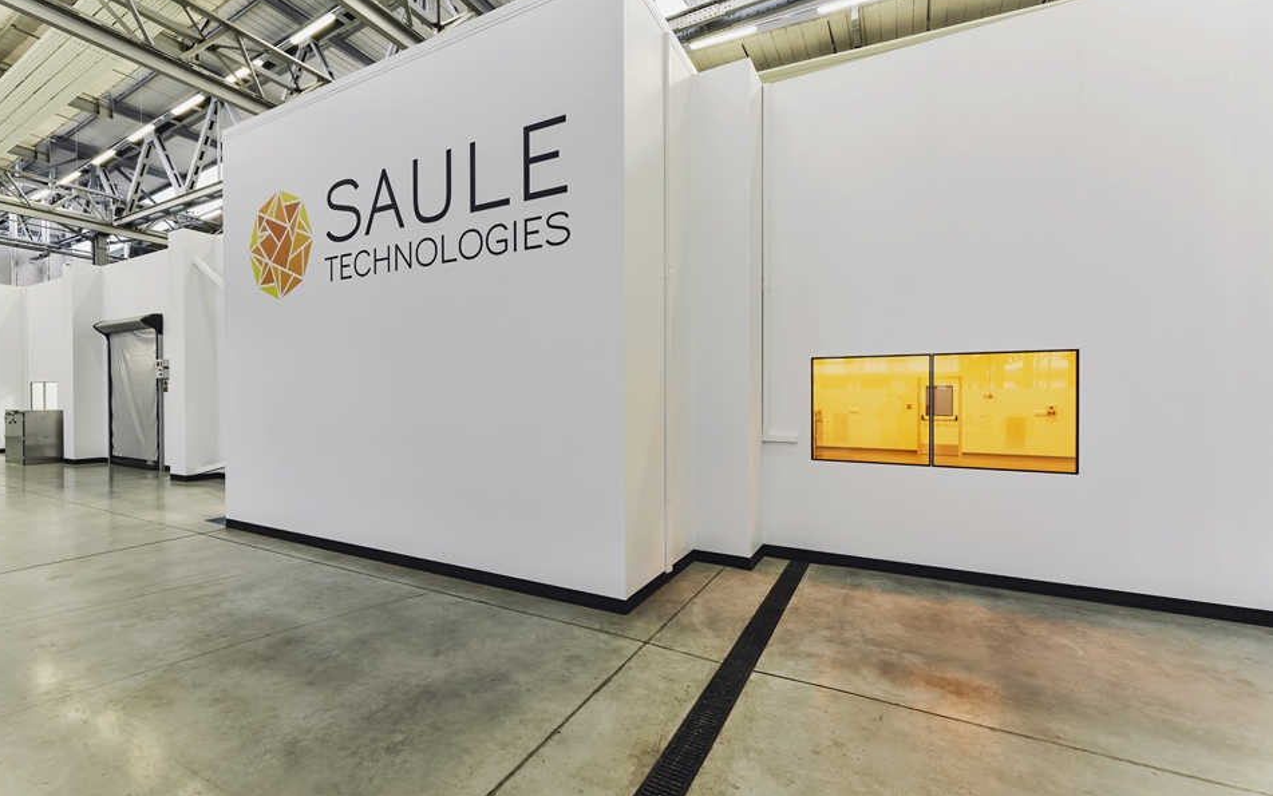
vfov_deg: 74.8
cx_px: 610
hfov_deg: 101.4
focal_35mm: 15
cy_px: 389
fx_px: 521
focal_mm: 14
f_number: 3.2
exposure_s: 1/100
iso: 400
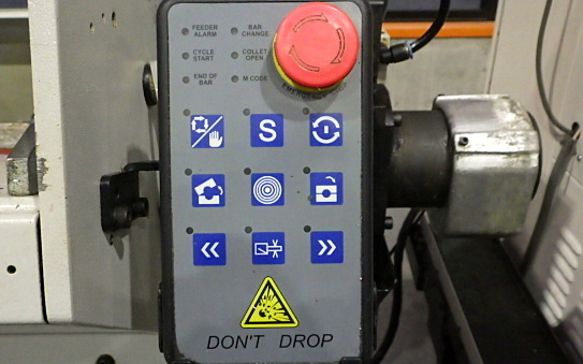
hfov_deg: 55.3
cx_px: 282
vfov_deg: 36.3
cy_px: 179
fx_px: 556
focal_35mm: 35
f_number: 3.5
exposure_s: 1/45
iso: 1600
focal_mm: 5
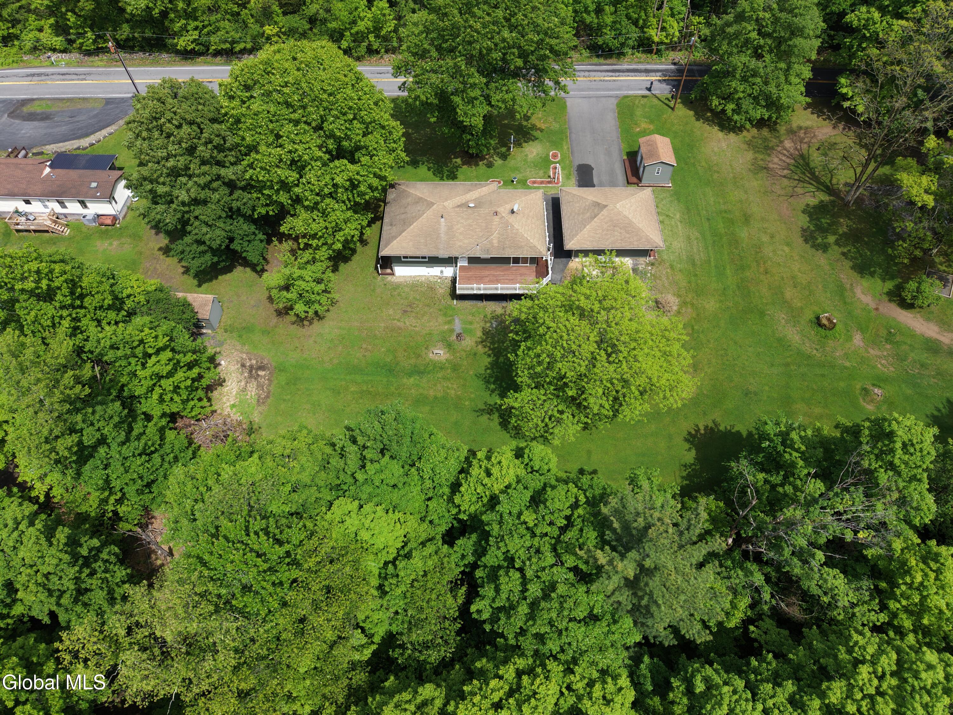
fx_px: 661
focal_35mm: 24
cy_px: 358
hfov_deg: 71.6
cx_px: 476
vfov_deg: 56.8
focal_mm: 8.67
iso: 120
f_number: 1.8
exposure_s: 1/3200
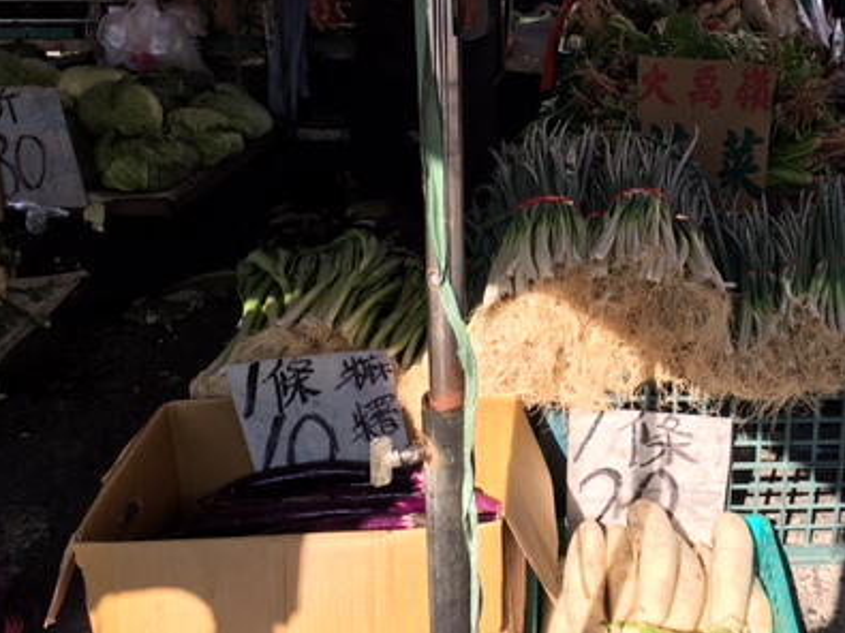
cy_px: 291
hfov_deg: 39.3
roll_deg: -2.9
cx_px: 642
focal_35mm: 47
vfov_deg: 30.8
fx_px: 1147
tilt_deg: -25.5
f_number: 2.2
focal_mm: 4.15
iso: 25
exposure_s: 1/601
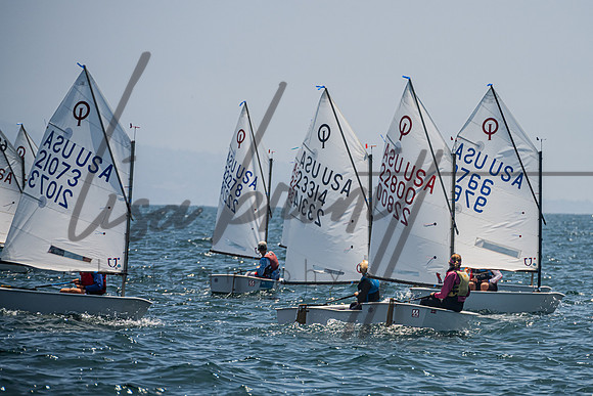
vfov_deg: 3.4
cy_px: 142
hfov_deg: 5.1
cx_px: 402
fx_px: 6708
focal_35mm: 407
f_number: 8
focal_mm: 300
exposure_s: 1/1600
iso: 250
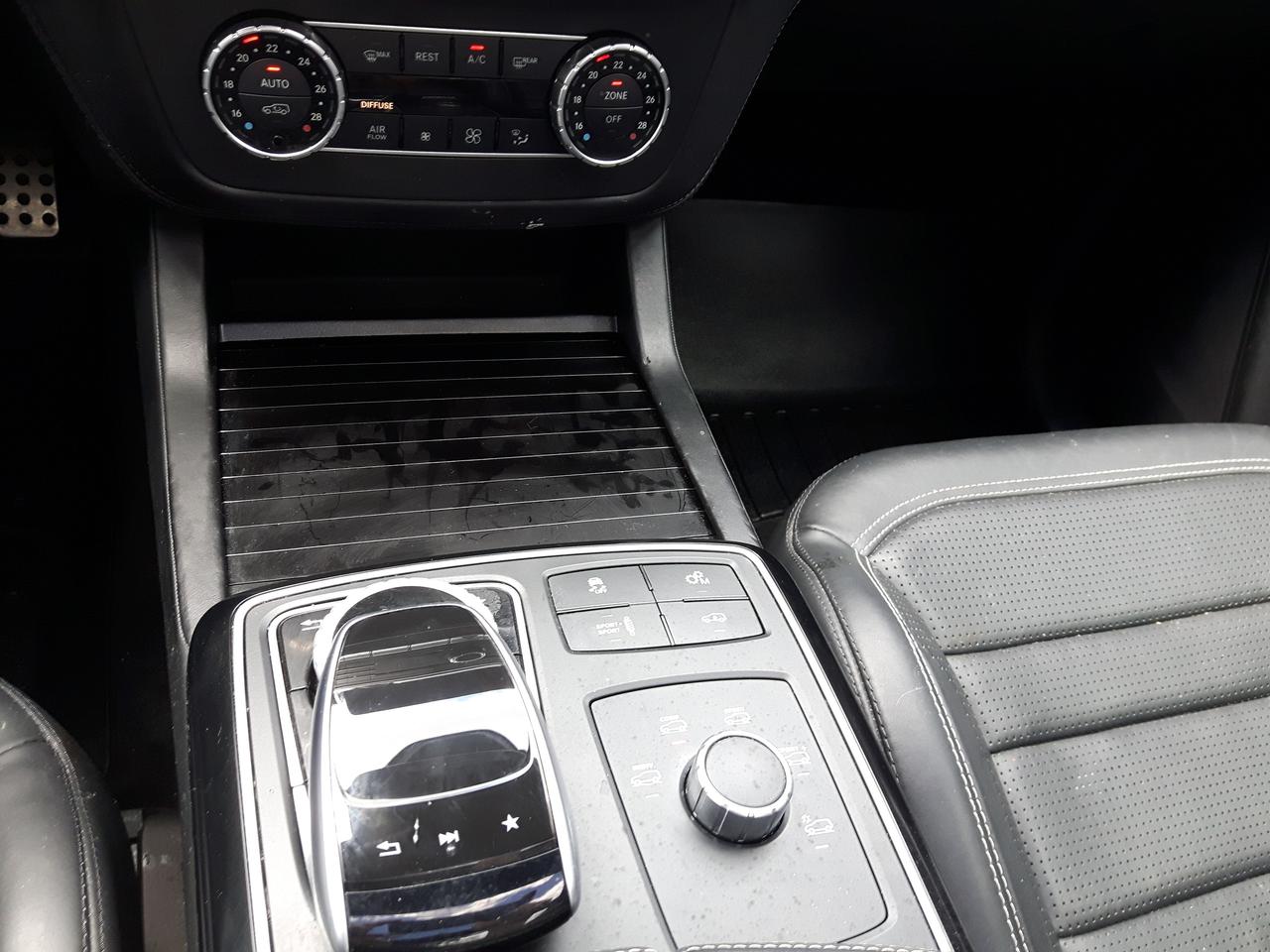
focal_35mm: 31
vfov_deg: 45.4
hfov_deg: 58.4
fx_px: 1137
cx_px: 635
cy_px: 476
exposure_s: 1/33
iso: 80
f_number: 1.9
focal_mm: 3.7
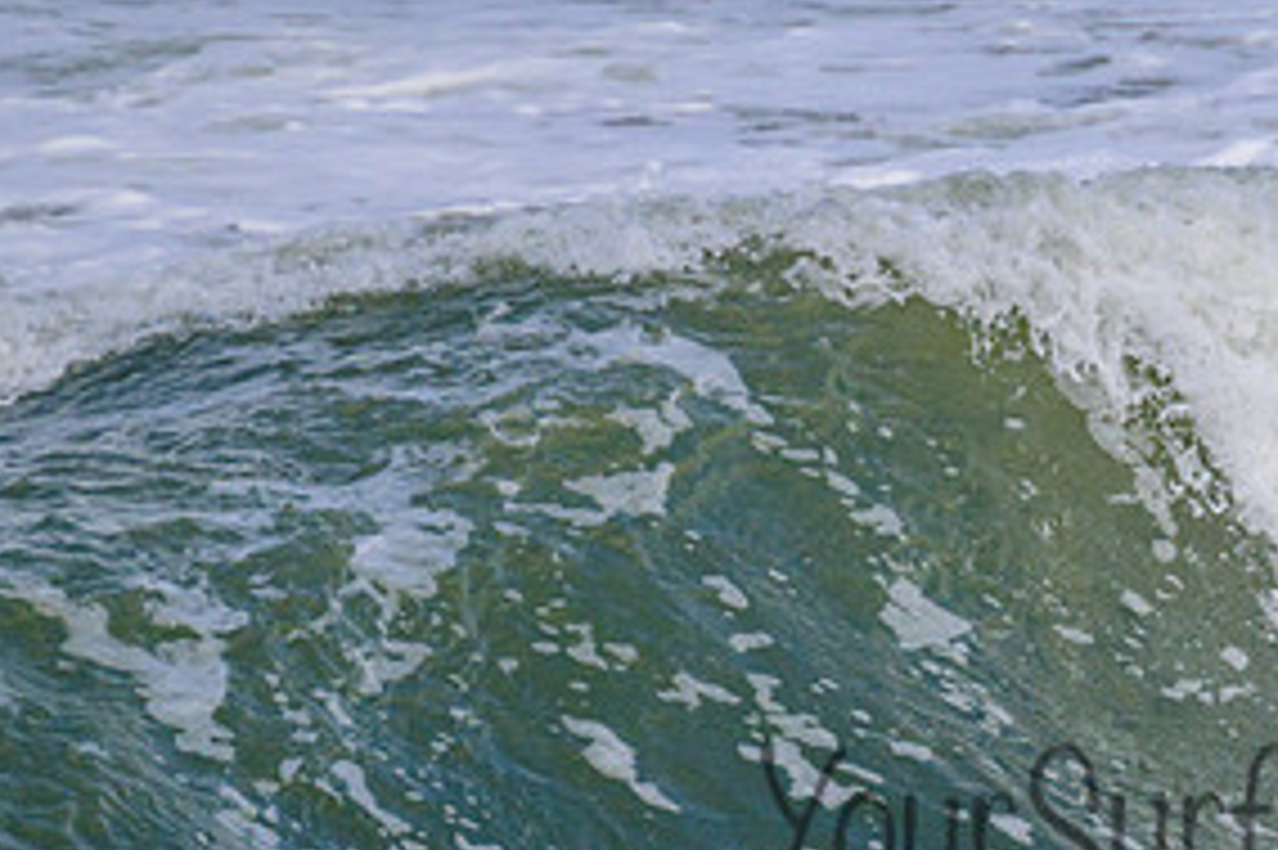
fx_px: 70672
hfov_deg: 1.0
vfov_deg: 0.7
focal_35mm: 1992
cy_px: 587
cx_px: 1507
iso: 450
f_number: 11
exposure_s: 1/2000
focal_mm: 800
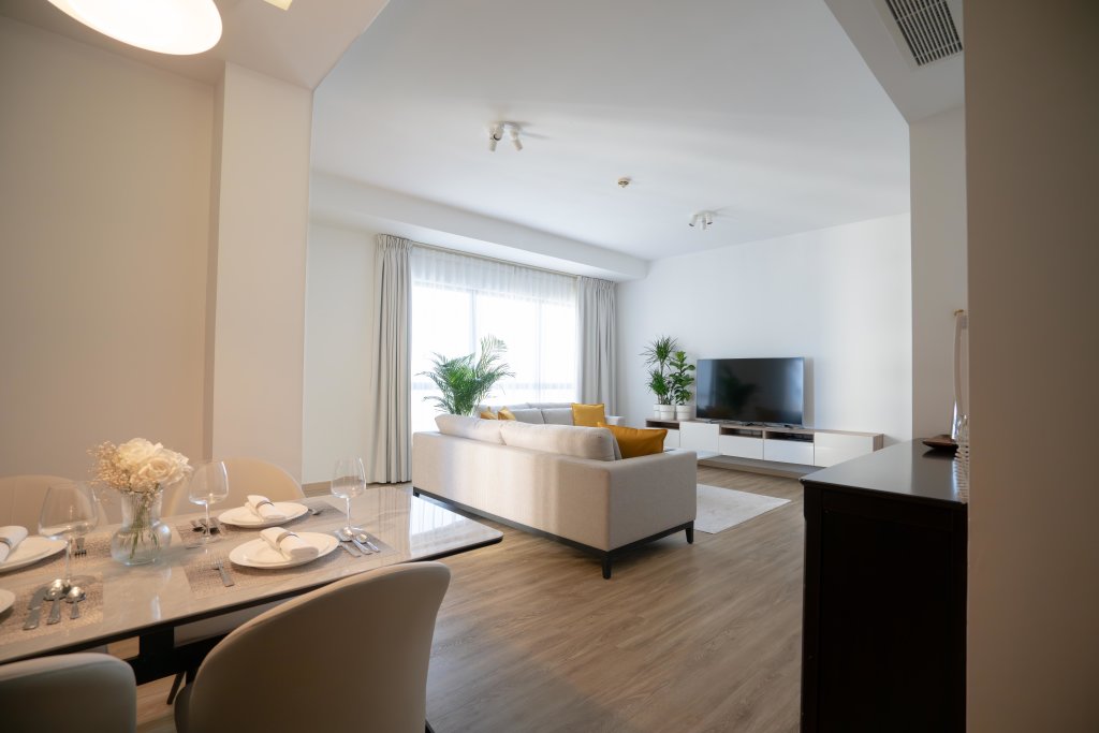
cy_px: 366
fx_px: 488
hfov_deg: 96.7
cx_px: 550
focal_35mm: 16
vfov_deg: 73.8
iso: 1600
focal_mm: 16
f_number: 5
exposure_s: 1/80
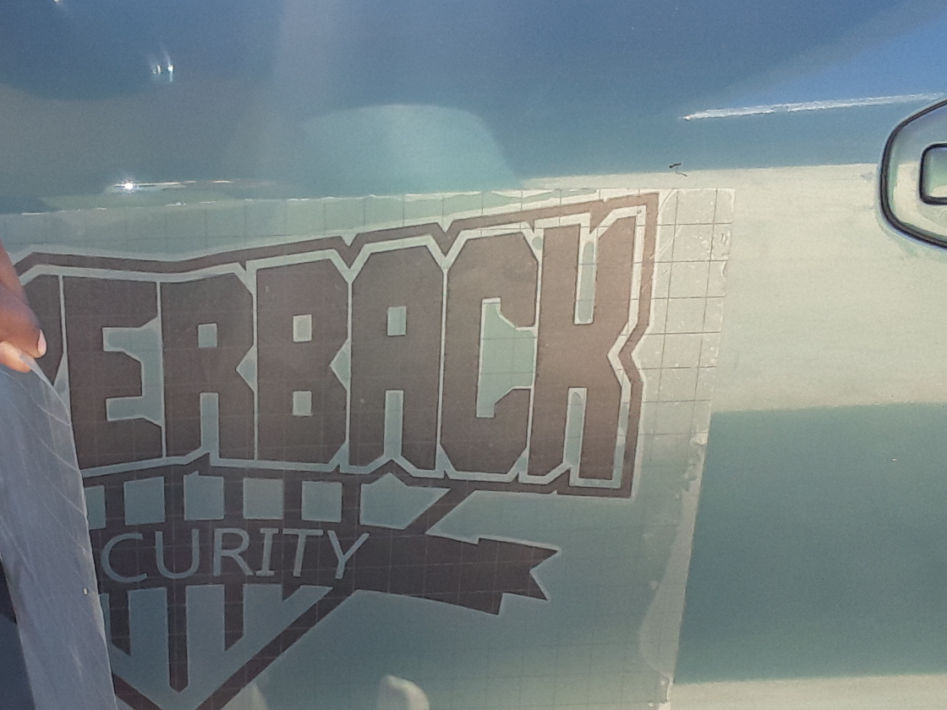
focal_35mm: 69
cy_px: 353
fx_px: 1888
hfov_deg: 27.6
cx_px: 203
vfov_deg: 21.3
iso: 40
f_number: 1.9
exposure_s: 1/223
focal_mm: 2.2
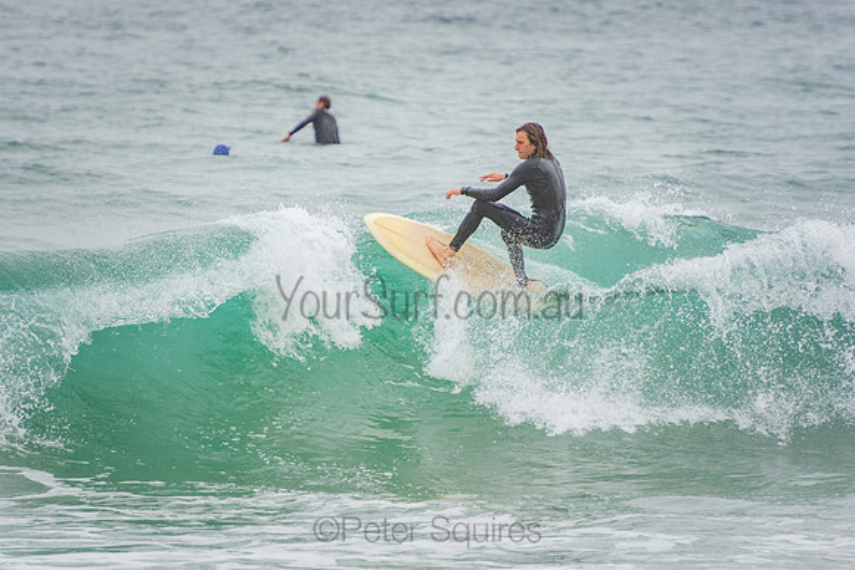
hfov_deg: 3.5
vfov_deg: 2.4
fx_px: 13896
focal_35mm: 585
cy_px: 285
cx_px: 428
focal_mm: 390
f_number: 5.6
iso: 360
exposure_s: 1/1600
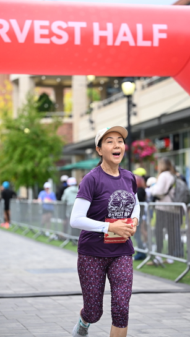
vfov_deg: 22.9
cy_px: 169
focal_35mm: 93
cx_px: 106
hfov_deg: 13.0
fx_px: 832
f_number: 2.8
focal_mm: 88
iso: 640
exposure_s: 1/2000
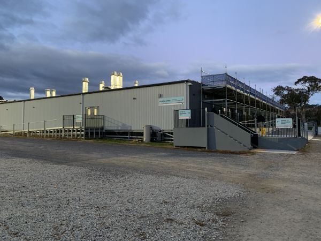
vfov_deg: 53.1
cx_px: 160
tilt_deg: +2.8
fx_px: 241
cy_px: 120
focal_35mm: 26
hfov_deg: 67.3
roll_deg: -0.1
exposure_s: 1/33
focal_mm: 4.25
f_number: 1.8
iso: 400
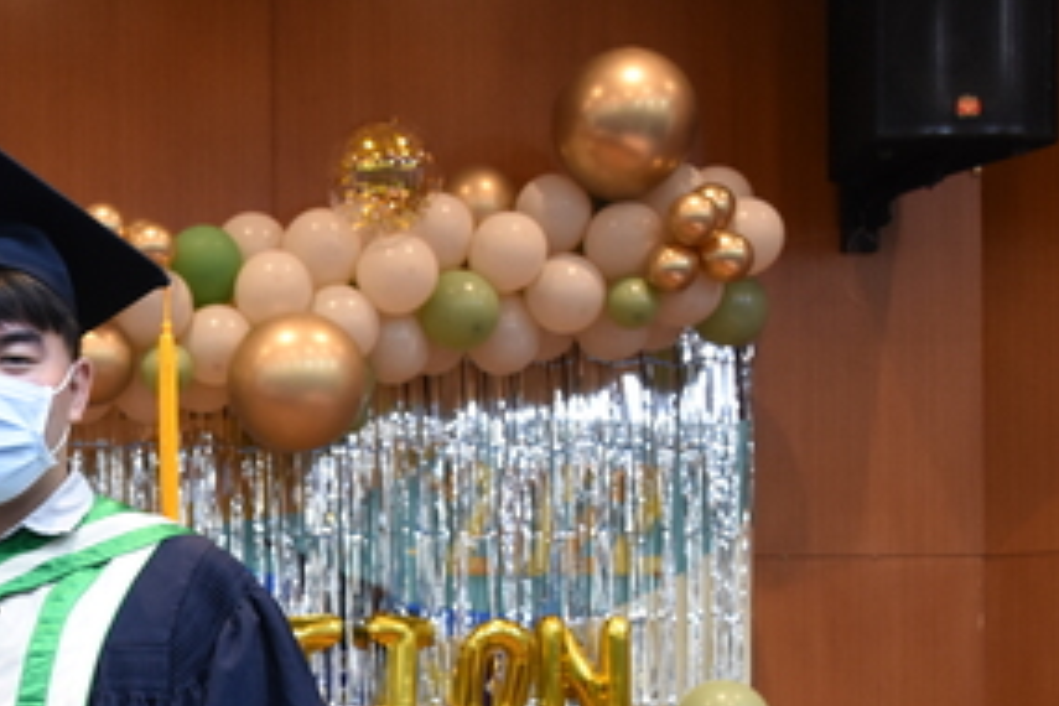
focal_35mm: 81
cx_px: -89
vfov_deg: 16.4
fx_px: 2383
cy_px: 734
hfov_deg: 23.6
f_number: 3.8
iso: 1000
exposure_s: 1/60
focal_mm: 22
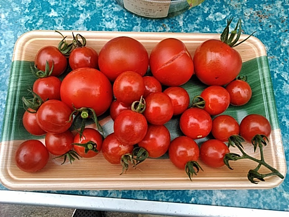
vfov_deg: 51.4
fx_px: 225
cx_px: 144
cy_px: 108
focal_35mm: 27
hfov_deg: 65.3
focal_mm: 3.46
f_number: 2.2
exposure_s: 1/164
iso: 60
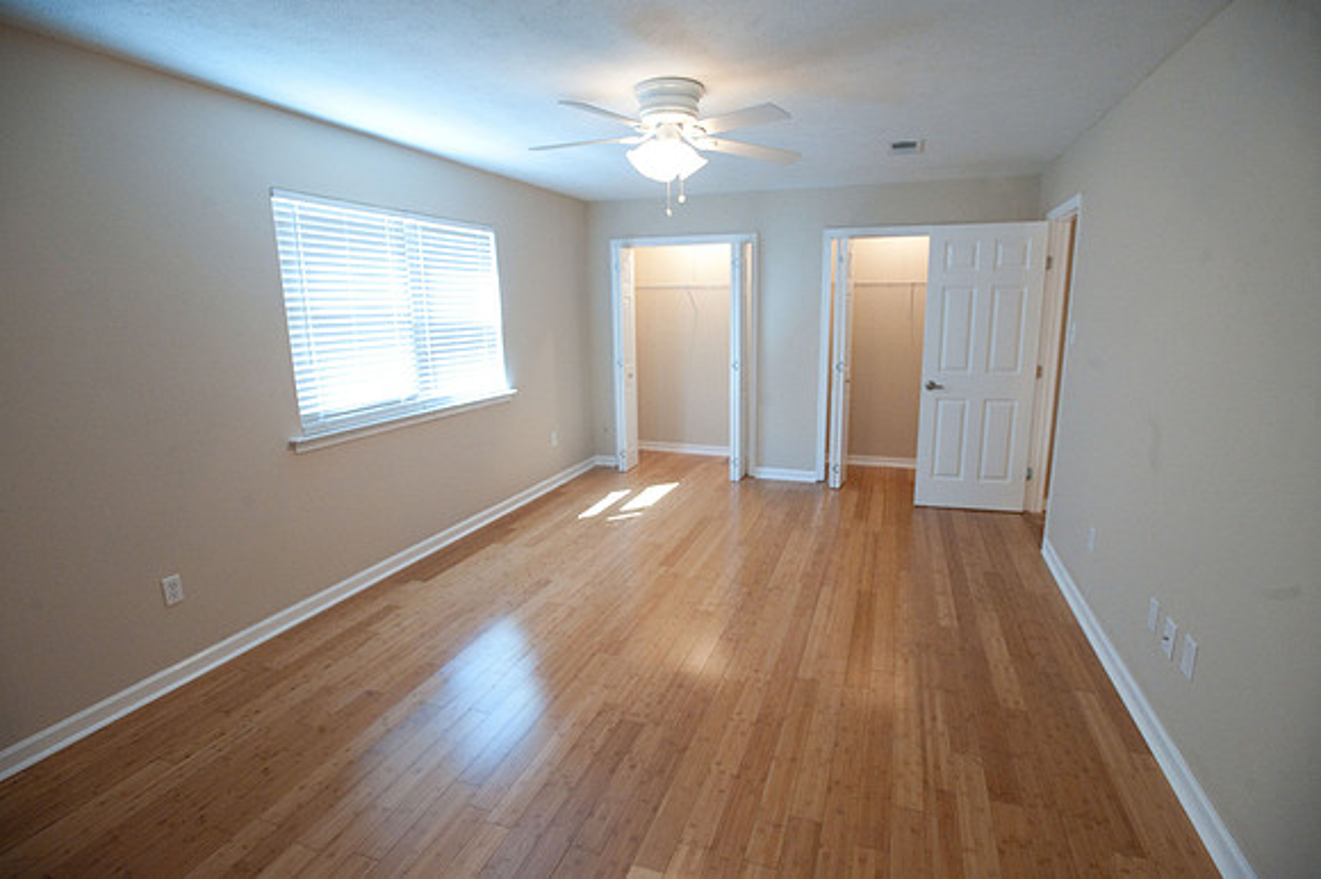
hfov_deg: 93.3
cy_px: 440
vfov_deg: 70.4
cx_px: 660
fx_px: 623
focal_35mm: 17
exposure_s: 1/100
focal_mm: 17
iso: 3200
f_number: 5.6
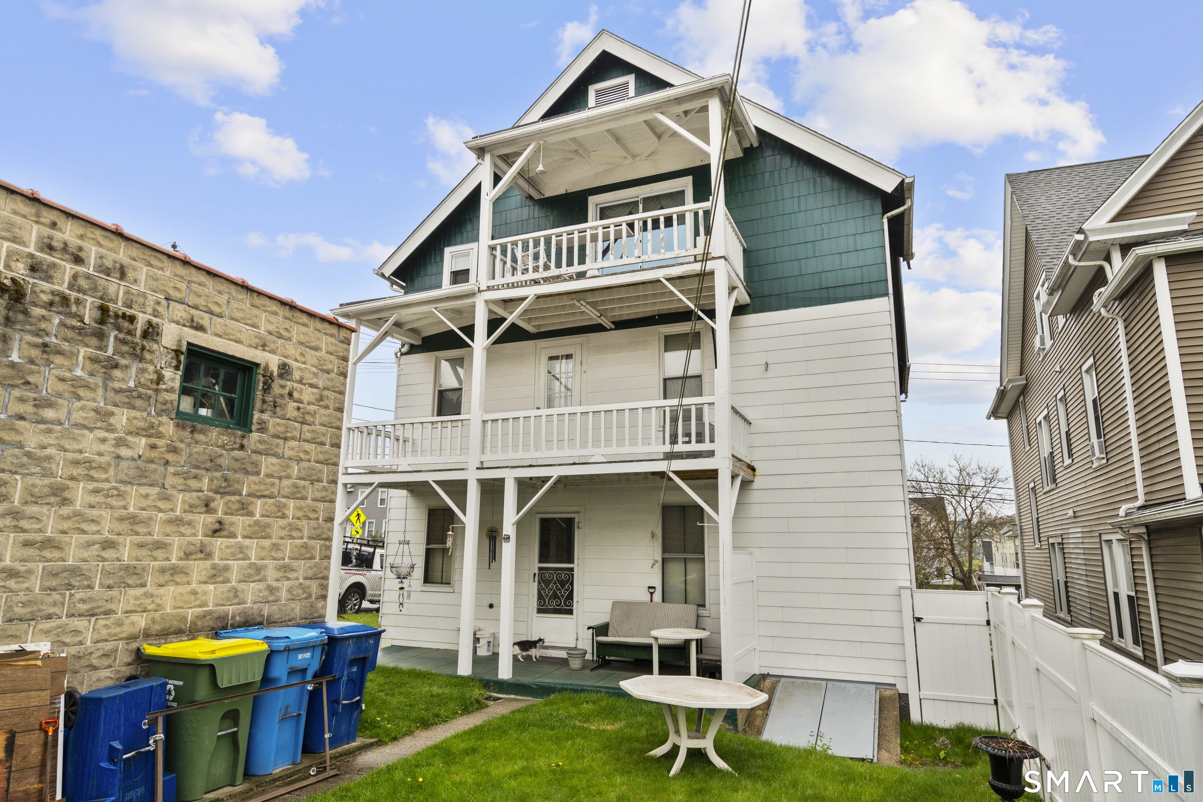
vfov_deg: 59.5
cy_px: 401
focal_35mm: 21
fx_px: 702
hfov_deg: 81.2
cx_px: 602
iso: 250
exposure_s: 1/30
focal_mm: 21
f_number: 9
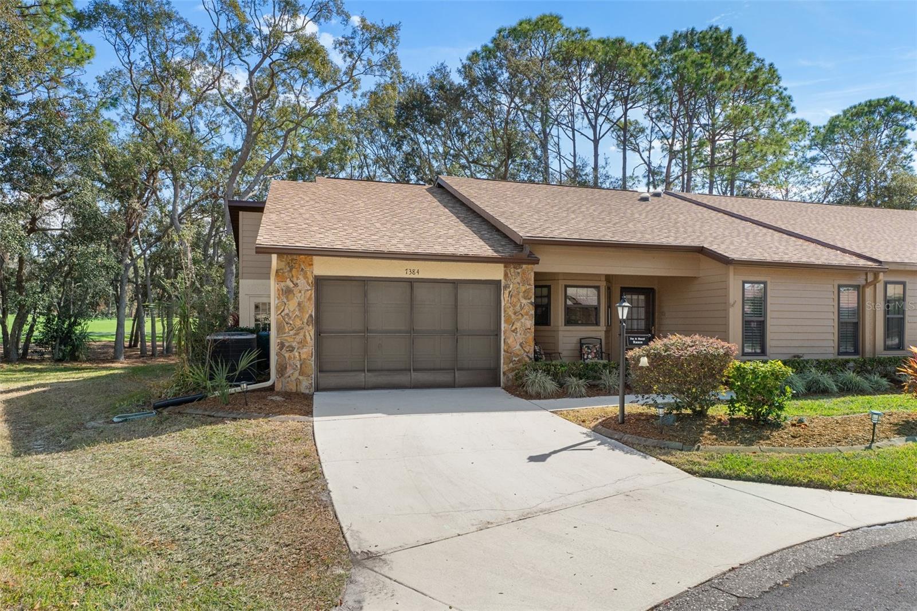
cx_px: 458
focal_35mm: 21
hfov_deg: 81.2
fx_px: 535
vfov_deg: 59.5
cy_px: 306
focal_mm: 14
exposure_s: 1/200
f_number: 8
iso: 320
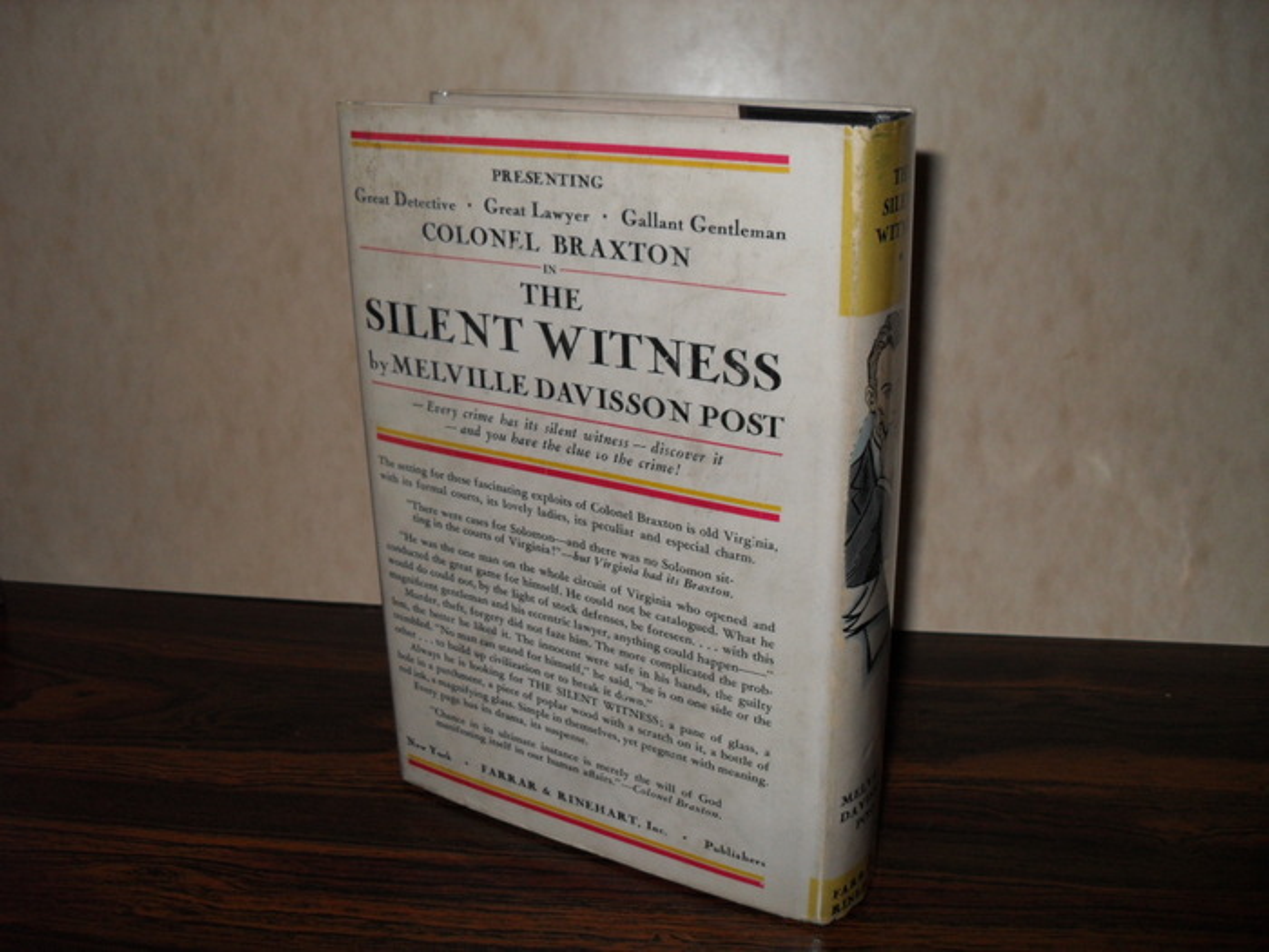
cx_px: 634
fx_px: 1283
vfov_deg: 40.7
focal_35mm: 35
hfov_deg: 52.6
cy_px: 476
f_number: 8.9
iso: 100
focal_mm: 6.2
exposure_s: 1/45
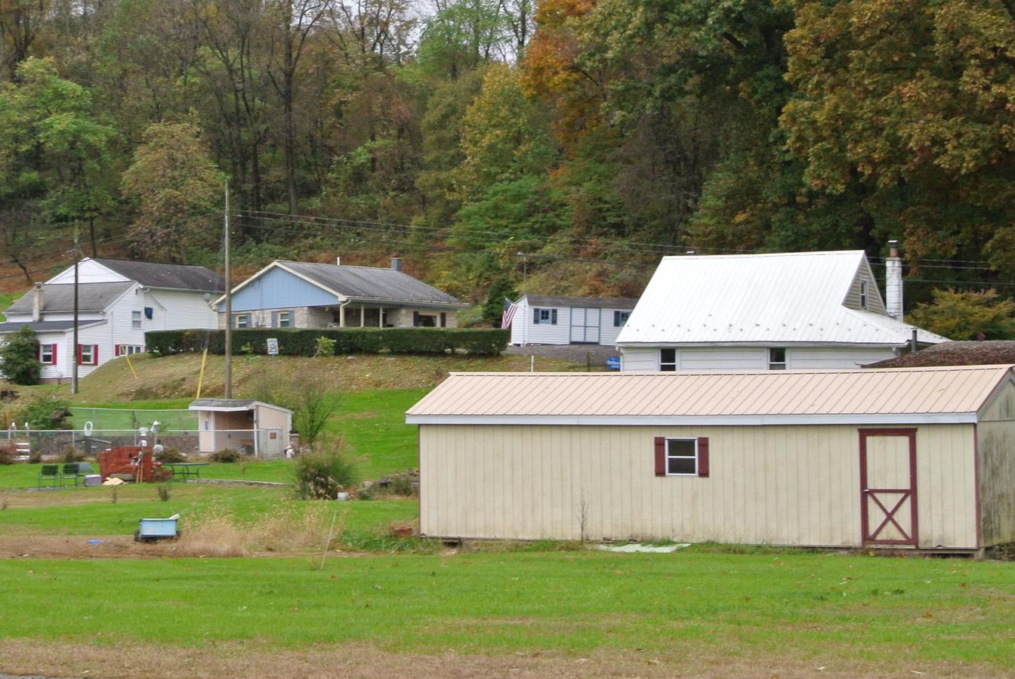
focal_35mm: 96
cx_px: 353
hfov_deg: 21.2
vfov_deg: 14.3
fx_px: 2709
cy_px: 215
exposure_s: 1/60
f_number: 8
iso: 400
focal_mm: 23.6
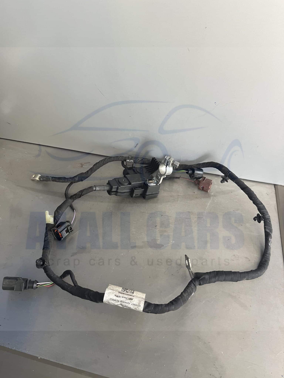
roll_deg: +0.7
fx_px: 284
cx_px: 142
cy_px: 189
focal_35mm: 26
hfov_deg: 53.1
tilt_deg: -44.7
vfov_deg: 67.3
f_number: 1.6
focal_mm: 5.1
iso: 125
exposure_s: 1/95
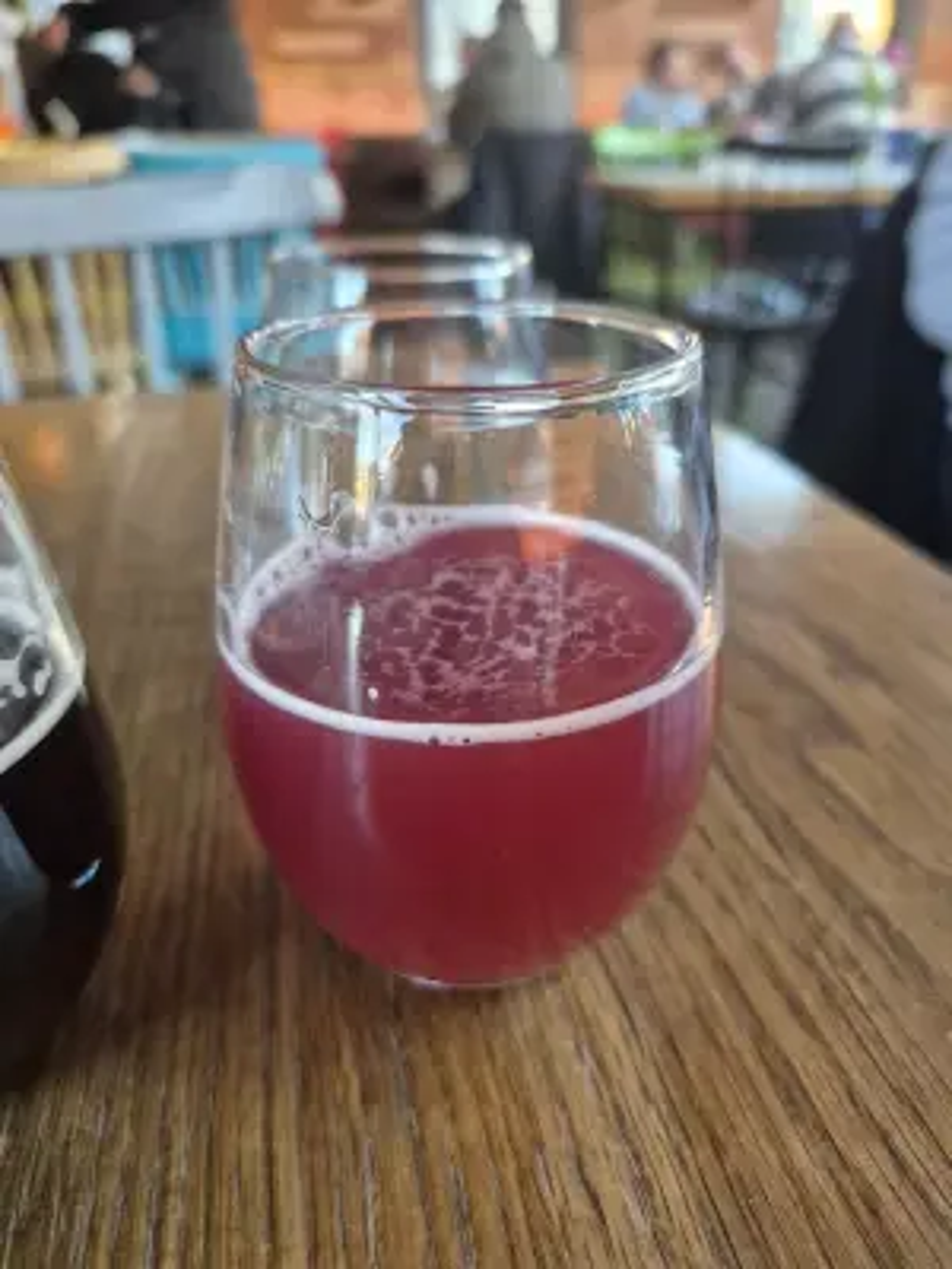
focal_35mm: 23
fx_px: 843
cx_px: 476
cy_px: 634
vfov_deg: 73.9
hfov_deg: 58.9
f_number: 1.8
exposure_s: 1/120
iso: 1000
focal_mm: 5.4
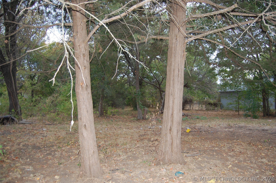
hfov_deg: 67.4
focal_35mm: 27
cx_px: 138
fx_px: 207
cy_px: 92
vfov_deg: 47.8
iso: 400
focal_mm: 18
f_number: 3.5
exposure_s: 1/60
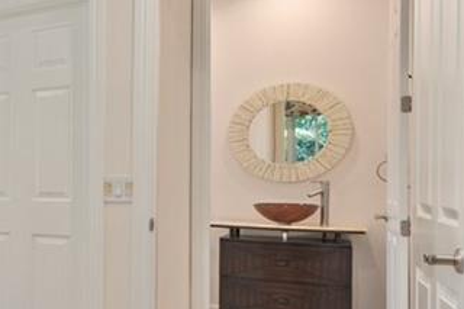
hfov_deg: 29.6
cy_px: 168
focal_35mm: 48
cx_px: -188
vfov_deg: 28.0
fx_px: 618
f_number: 8
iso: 400
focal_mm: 10
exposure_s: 1/10
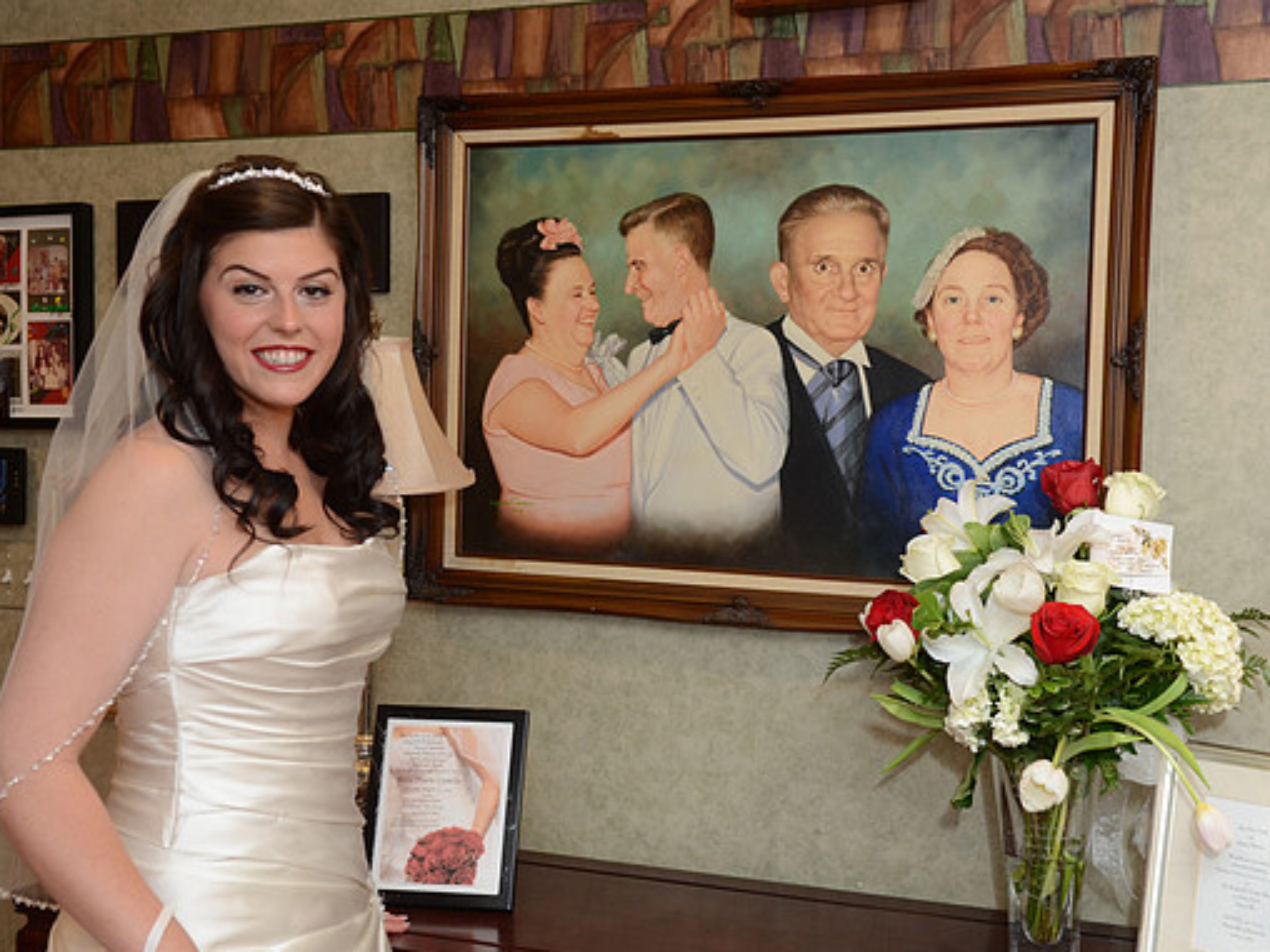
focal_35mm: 46
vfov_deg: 31.5
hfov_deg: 41.2
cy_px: 477
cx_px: 655
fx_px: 1688
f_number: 4.5
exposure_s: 1/125
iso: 640
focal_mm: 28
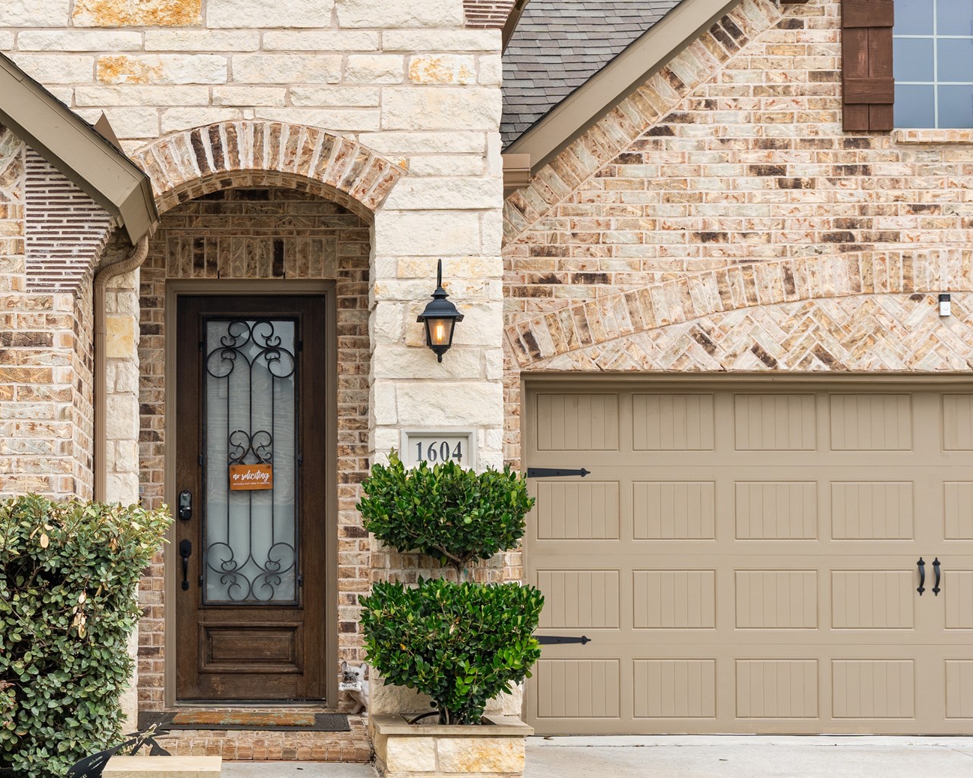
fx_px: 1584
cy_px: 519
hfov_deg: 33.5
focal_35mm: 55
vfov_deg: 27.5
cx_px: 254
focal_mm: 35
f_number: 9
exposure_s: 1/100
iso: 100
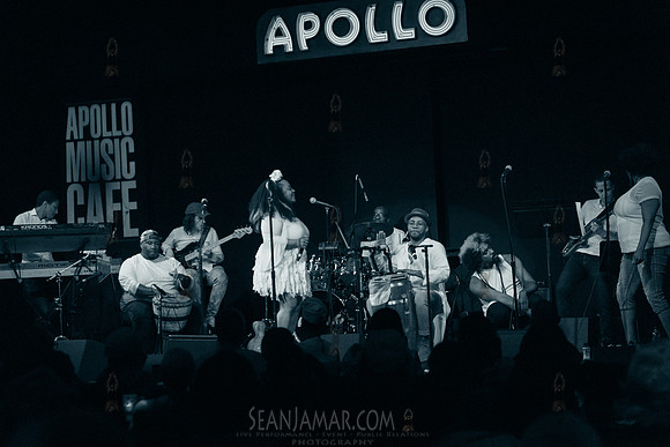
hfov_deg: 26.2
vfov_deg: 17.7
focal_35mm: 77
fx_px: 1438
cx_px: 335
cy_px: 224
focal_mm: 70
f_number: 2.8
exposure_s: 1/250
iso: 4000
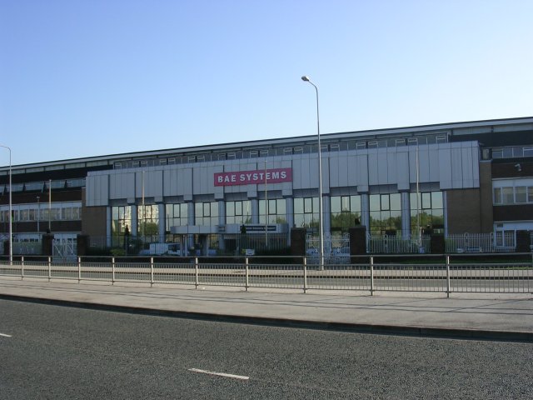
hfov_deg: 49.0
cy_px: 200
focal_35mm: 38
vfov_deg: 37.7
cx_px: 266
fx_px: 585
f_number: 5.6
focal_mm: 5.8
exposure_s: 1/241
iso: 50
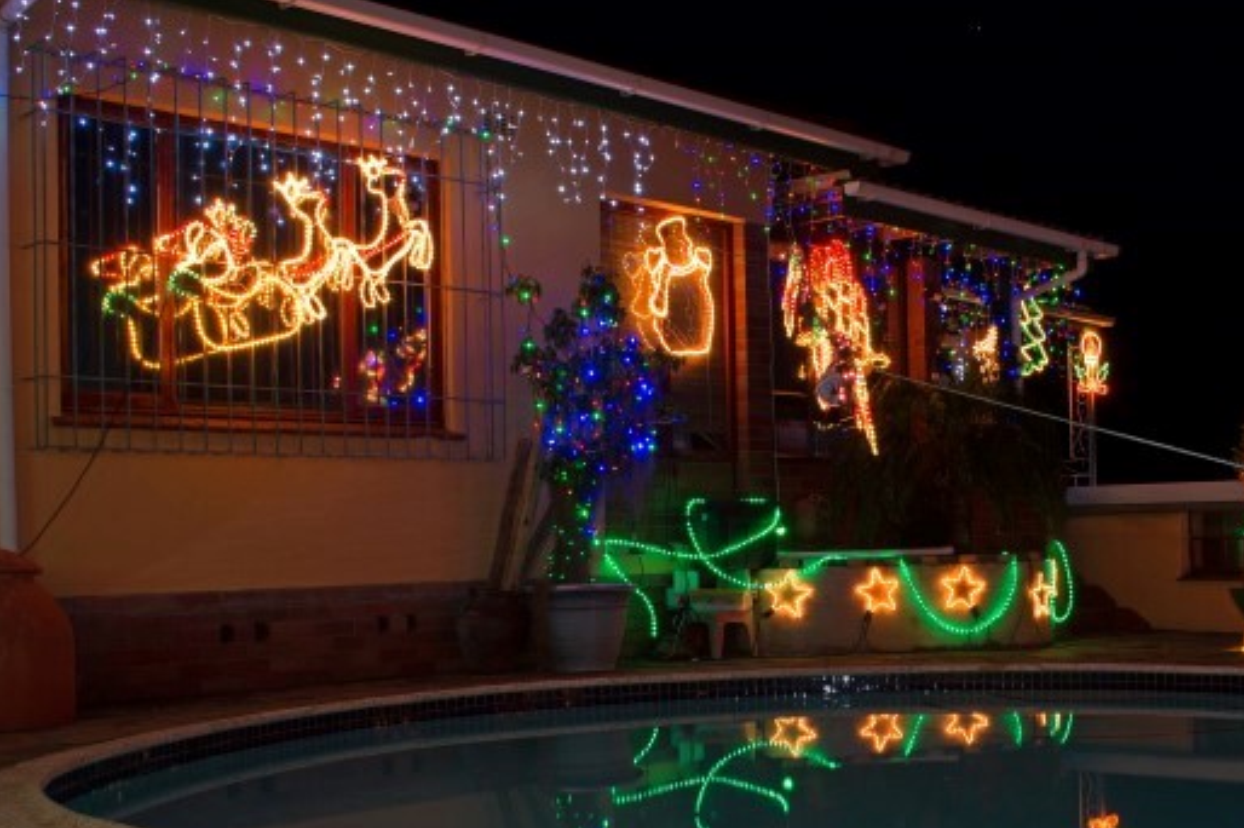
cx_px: 866
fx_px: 1450
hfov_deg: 45.4
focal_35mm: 42
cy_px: 564
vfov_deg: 31.6
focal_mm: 18
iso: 100
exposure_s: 3
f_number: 13
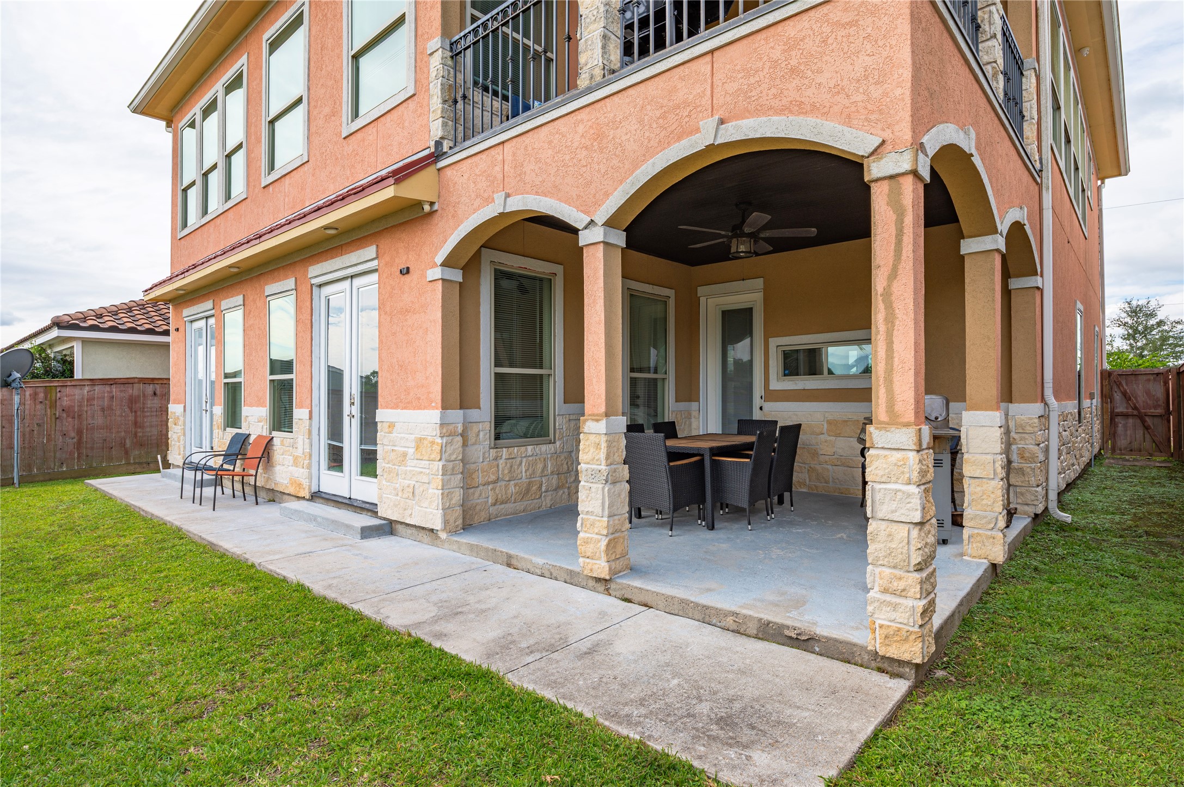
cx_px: 592
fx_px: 624
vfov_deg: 64.5
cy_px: 394
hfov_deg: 86.9
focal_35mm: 19
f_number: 13
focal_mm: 19
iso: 125
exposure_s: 1/60
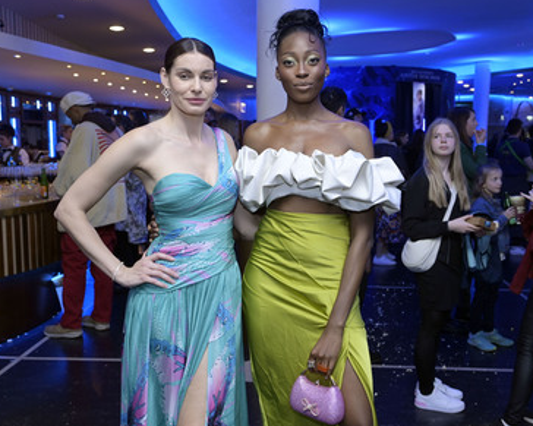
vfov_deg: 41.1
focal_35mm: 36
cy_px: 211
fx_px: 568
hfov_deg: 50.3
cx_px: 273
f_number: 4.5
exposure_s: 1/100
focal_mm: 31
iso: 1600
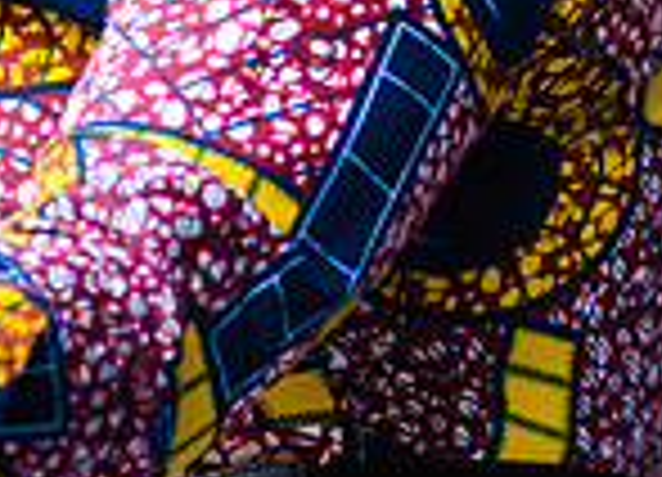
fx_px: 17730
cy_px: -48
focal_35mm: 940
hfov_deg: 2.1
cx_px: 257
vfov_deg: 1.5
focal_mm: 200
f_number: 2.8
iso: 1000
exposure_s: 1/640
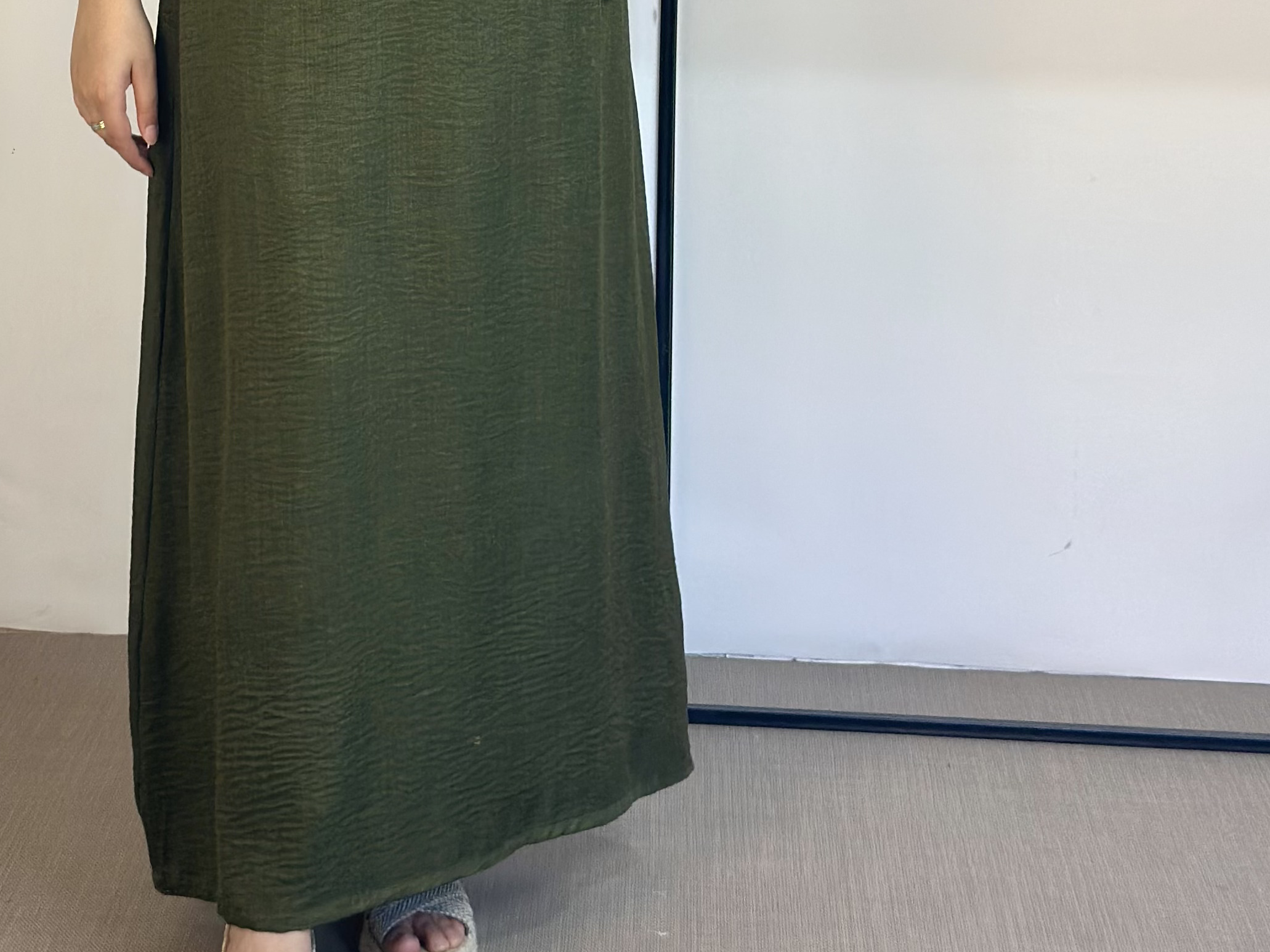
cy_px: -97
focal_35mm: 93
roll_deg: -1.1
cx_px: 411
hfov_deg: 21.0
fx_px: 3412
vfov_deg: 15.5
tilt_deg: -20.1
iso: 100
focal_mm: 6.86
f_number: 1.78
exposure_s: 1/100
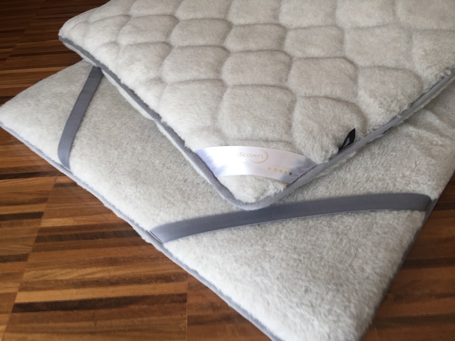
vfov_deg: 48.2
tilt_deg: -45.6
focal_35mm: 29
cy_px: 170
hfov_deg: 61.7
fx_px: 381
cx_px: 228
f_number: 2.2
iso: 40
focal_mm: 4.15
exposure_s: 1/50
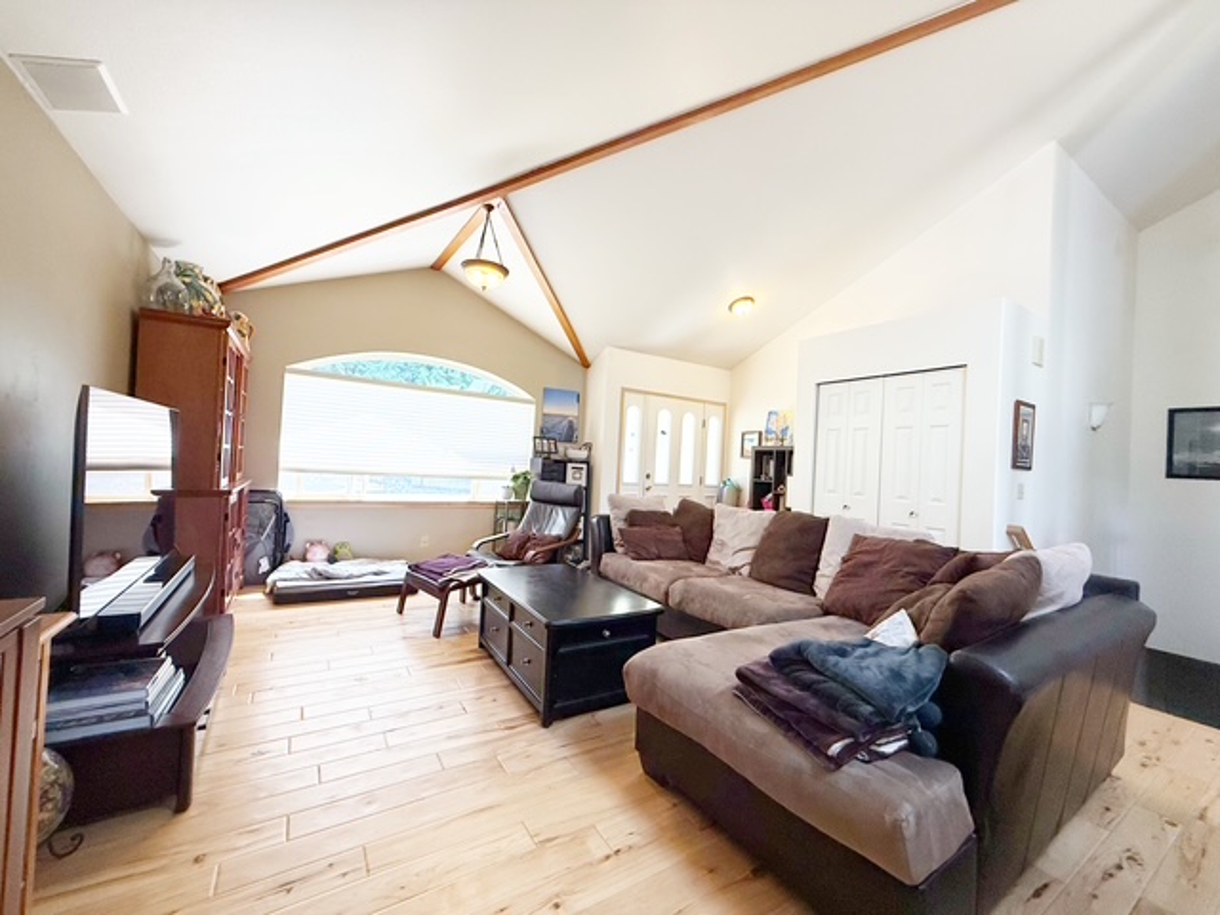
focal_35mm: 14
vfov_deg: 85.7
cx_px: 610
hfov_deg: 102.1
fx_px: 493
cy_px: 458
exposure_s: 1/120
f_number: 2.2
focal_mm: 2.22
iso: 160
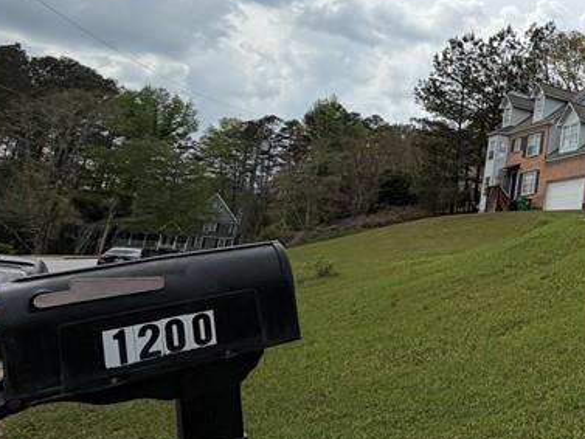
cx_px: 776
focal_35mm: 38
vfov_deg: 37.5
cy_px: 163
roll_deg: -2.8
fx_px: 642
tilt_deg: +11.8
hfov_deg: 33.8
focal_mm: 2.22
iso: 20
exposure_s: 1/1068
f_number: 2.2
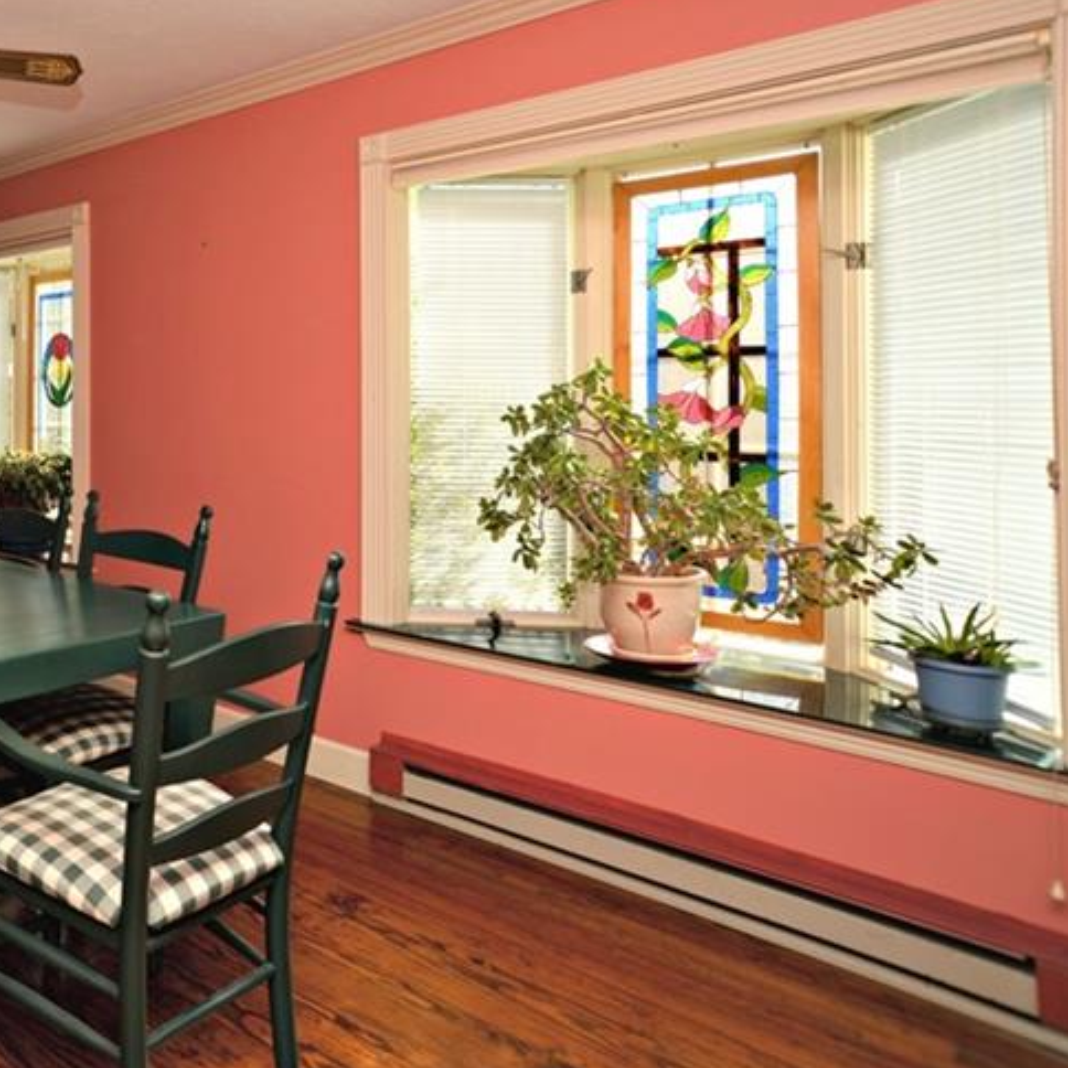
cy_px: 378
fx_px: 942
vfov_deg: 58.1
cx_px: 57
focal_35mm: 27
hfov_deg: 50.5
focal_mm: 15
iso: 200
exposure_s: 1/160
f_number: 6.3
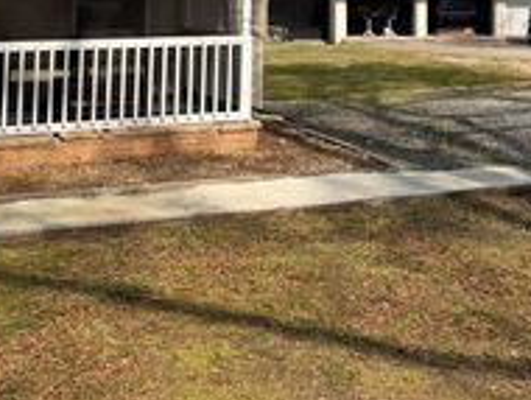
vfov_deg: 21.9
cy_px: -60
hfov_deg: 30.5
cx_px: 347
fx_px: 968
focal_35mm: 63
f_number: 1.78
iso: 80
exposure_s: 1/4405
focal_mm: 6.76
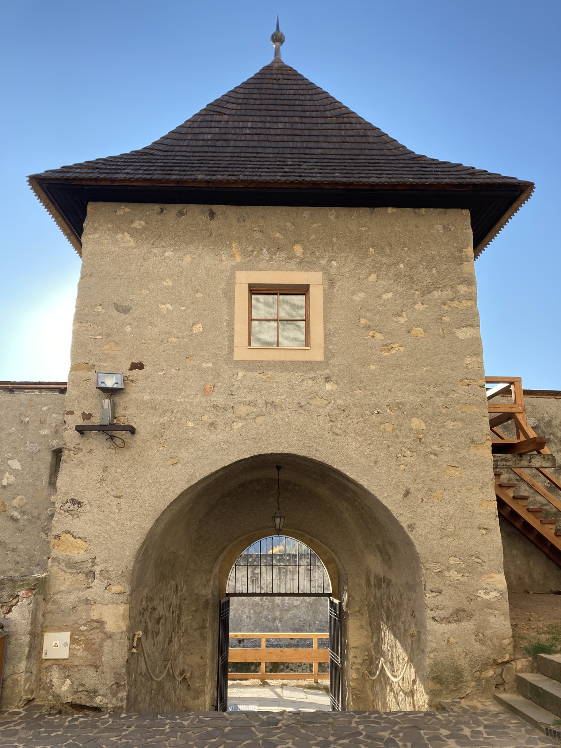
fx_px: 605
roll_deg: -1.6
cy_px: 374
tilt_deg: +15.8
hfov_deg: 49.7
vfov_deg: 63.4
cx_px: 280
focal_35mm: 28
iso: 20
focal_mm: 3.99
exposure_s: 1/521
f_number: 1.8
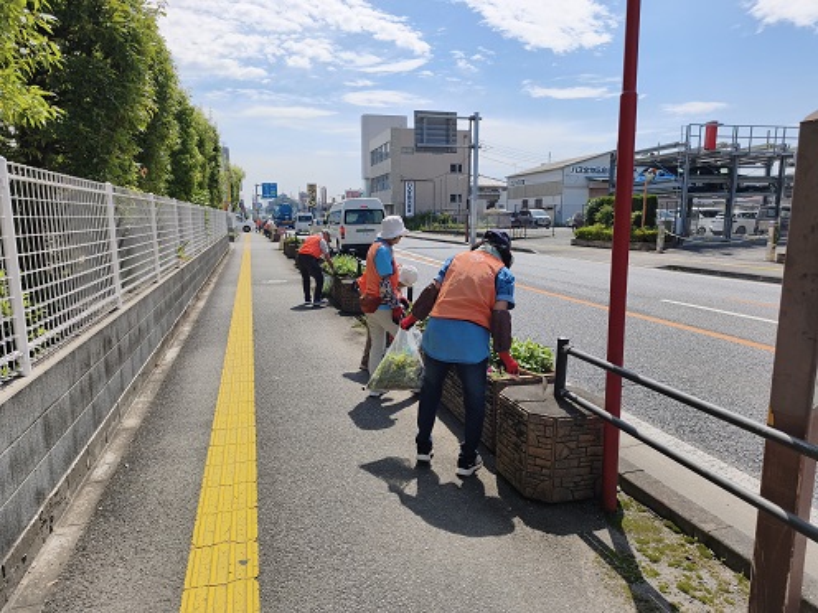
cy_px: 306
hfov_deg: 73.9
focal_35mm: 23
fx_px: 544
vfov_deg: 58.9
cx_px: 409
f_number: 1.62
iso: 64
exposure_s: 1/6538
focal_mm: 6.45
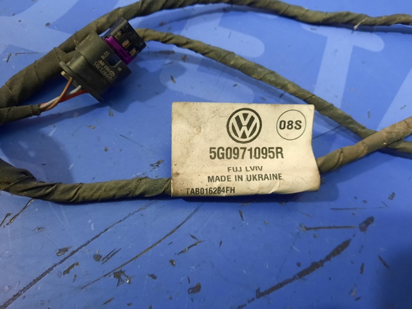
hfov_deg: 69.4
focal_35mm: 25
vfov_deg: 54.9
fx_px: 298
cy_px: 154
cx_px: 206
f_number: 2
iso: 320
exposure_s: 1/25
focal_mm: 4.6
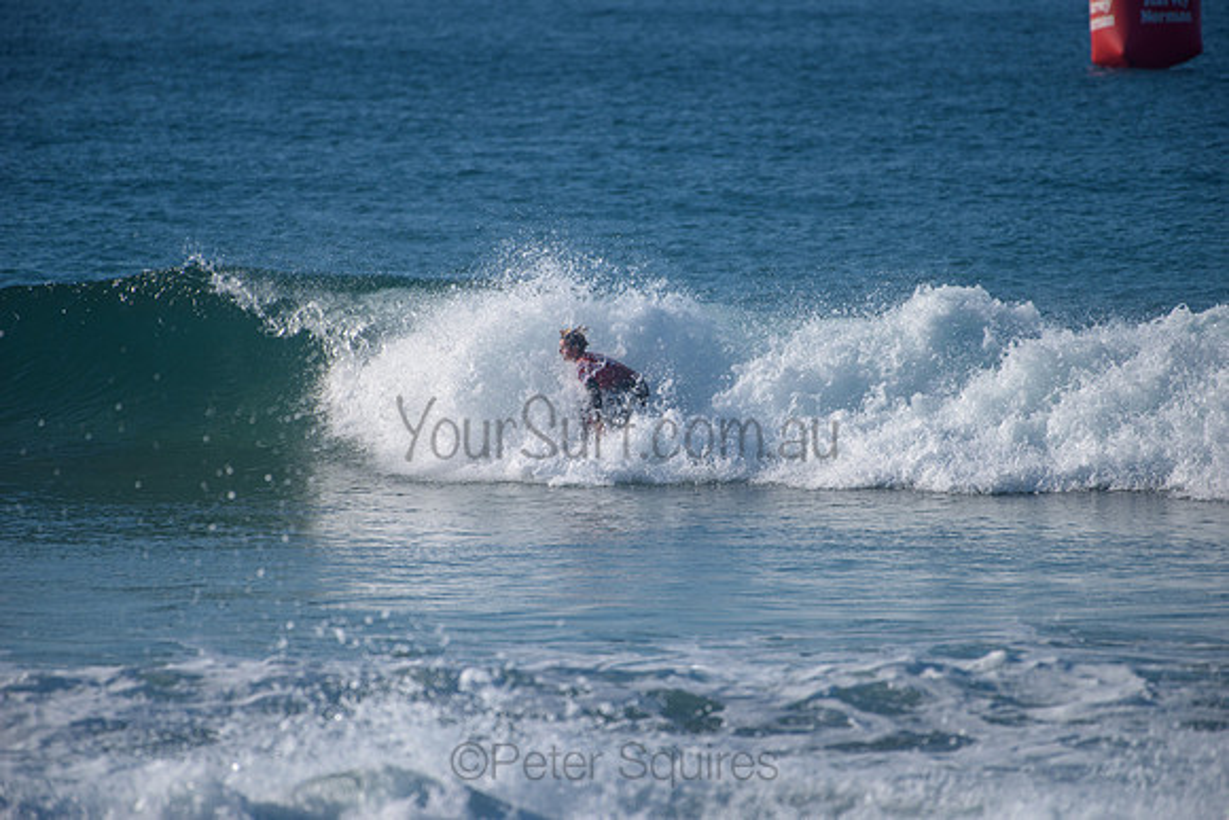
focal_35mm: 500
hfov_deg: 4.1
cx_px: 614
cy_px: 410
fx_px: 17073
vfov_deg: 2.8
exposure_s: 1/2000
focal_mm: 500
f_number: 5.6
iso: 160
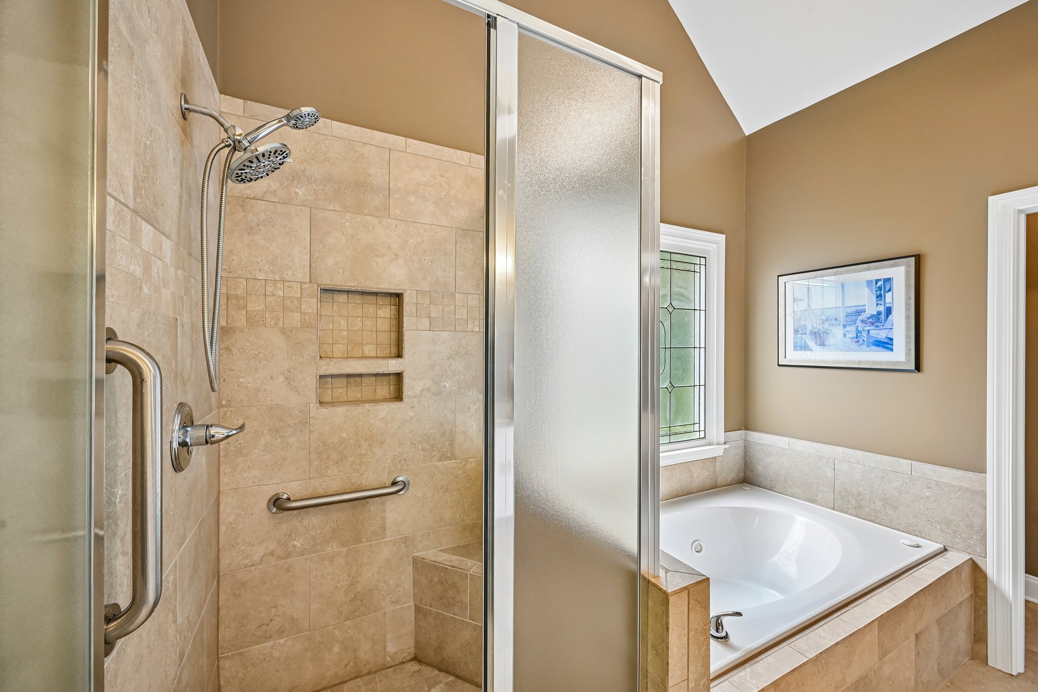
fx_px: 404
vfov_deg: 81.2
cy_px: 346
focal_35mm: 14
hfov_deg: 104.3
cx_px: 519
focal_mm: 14
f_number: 8
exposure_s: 1/15
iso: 250
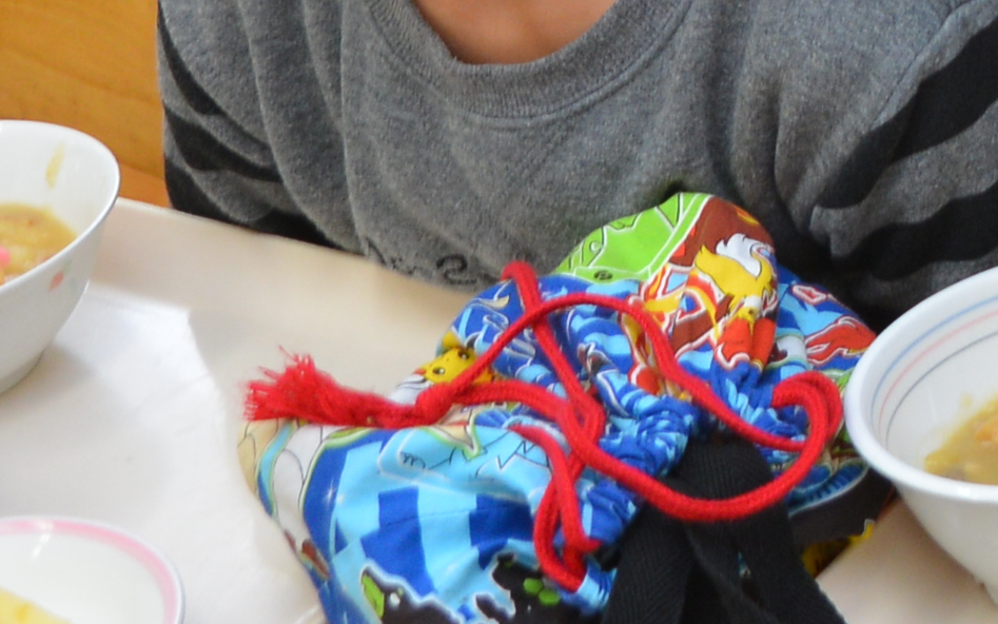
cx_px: 2000
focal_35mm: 170
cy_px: -761
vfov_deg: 7.3
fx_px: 4624
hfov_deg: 11.2
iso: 800
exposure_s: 1/100
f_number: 5.6
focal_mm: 35
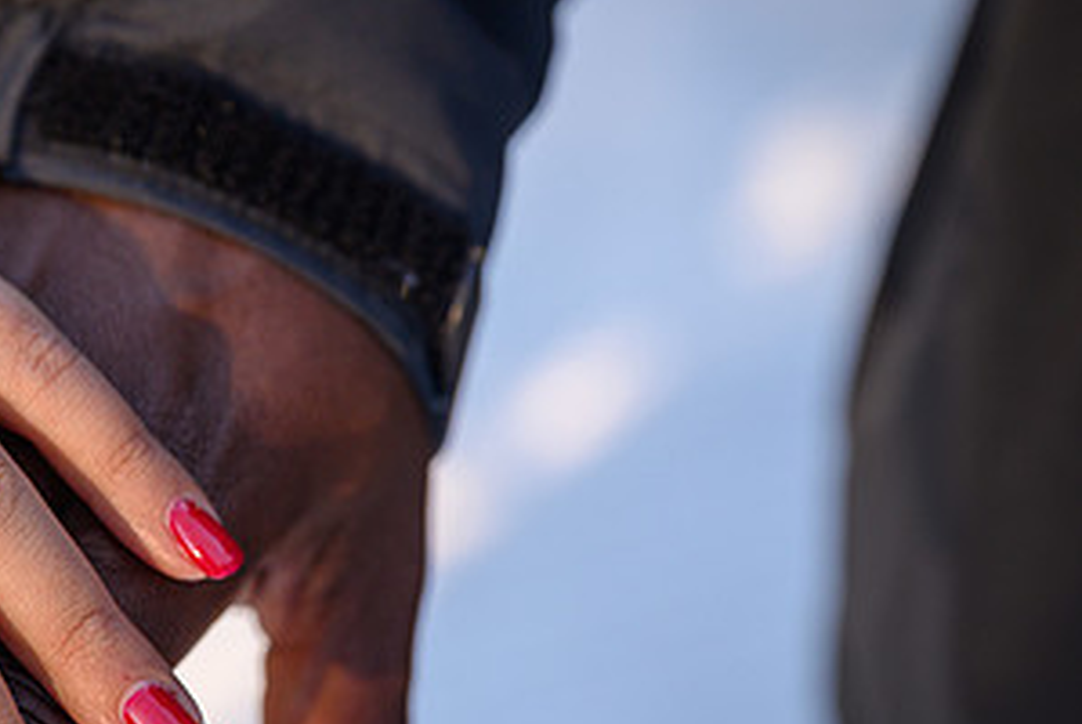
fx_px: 4573
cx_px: 155
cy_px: 566
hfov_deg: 13.4
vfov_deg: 9.0
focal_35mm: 152
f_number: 4
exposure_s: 1/200
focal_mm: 70
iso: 100
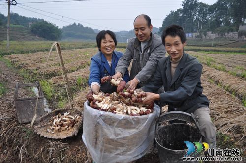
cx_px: 123
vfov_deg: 39.9
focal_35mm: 33
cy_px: 82
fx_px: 225
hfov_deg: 57.3
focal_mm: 22
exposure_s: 1/60
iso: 400
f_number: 4
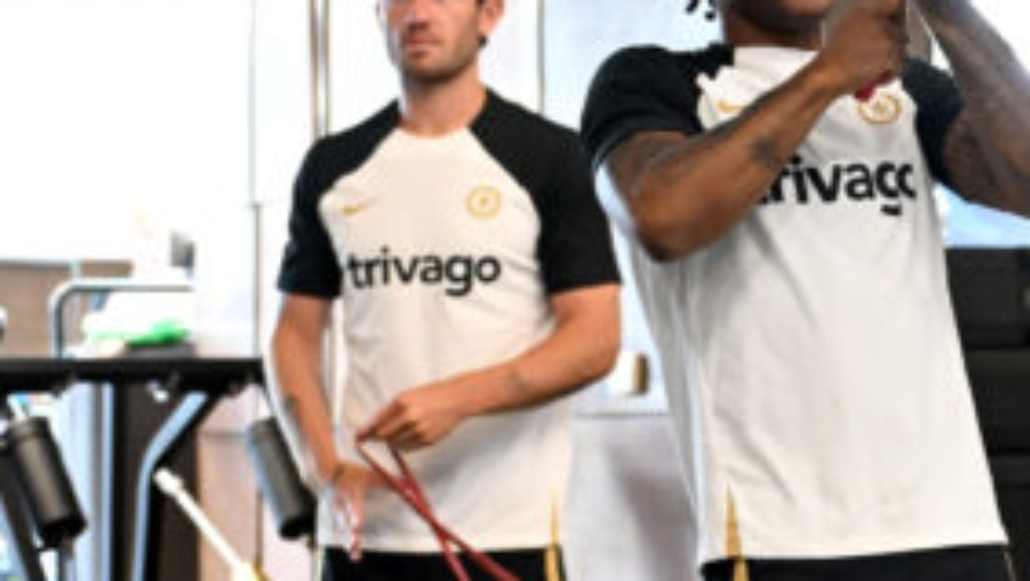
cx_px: 1322
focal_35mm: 137
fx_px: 3744
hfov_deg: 15.0
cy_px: 437
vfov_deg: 8.9
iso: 4000
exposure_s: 1/160
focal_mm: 36
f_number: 2.8
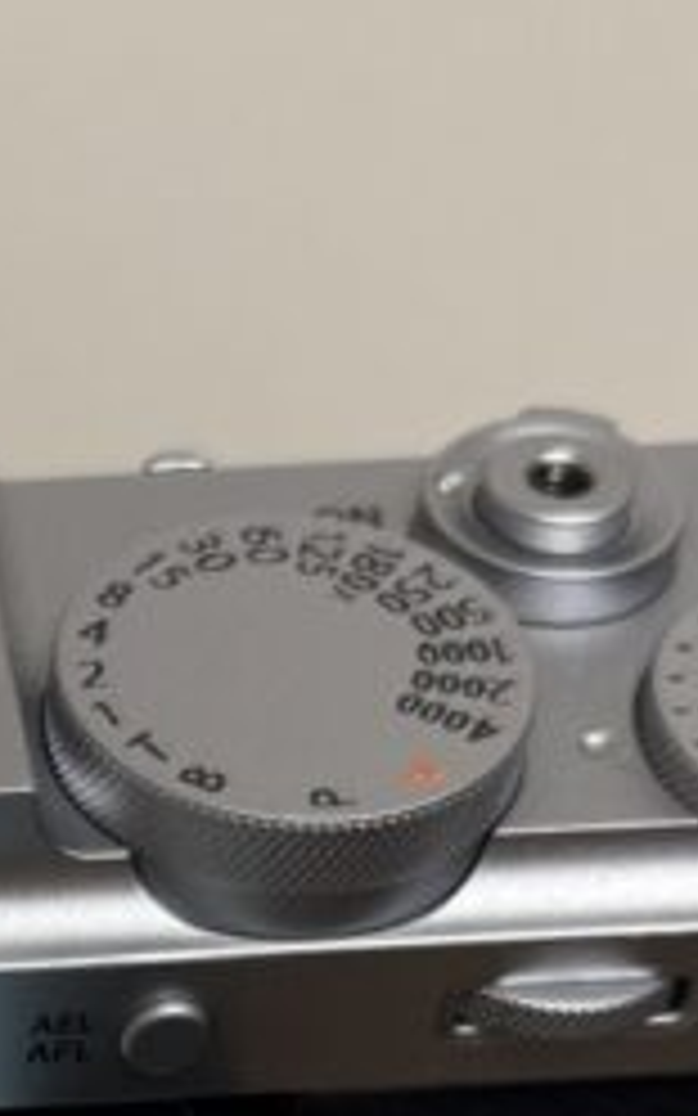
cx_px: -707
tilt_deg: -33.0
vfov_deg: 17.4
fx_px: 3470
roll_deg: +5.2
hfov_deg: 10.5
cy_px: 1350
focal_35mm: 114
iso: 80
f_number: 1.6
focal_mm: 5.96
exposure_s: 1/60
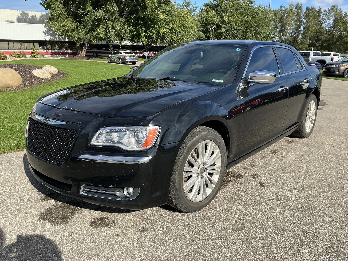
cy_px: 130
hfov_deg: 63.4
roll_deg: -1.1
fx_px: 281
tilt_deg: -15.4
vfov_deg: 49.7
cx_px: 174
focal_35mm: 28
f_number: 1.8
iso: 25
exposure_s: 1/1342
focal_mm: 3
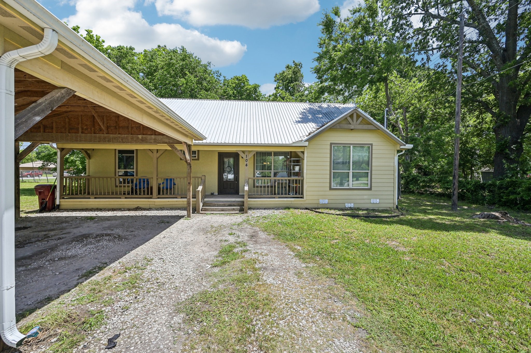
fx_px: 206
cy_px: 176
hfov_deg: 104.3
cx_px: 266
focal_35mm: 14
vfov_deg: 81.1
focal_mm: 14
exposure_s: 1/500
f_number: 9
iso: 250
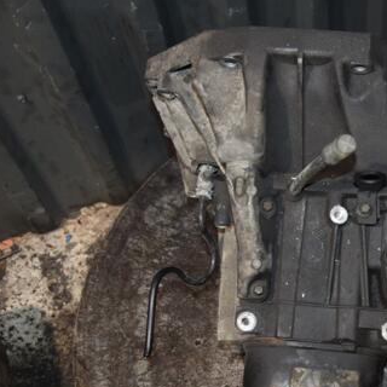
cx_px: 356
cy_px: 239
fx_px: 756
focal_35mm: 60
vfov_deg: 28.6
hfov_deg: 27.6
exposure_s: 1/60
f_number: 5
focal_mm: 25
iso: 800
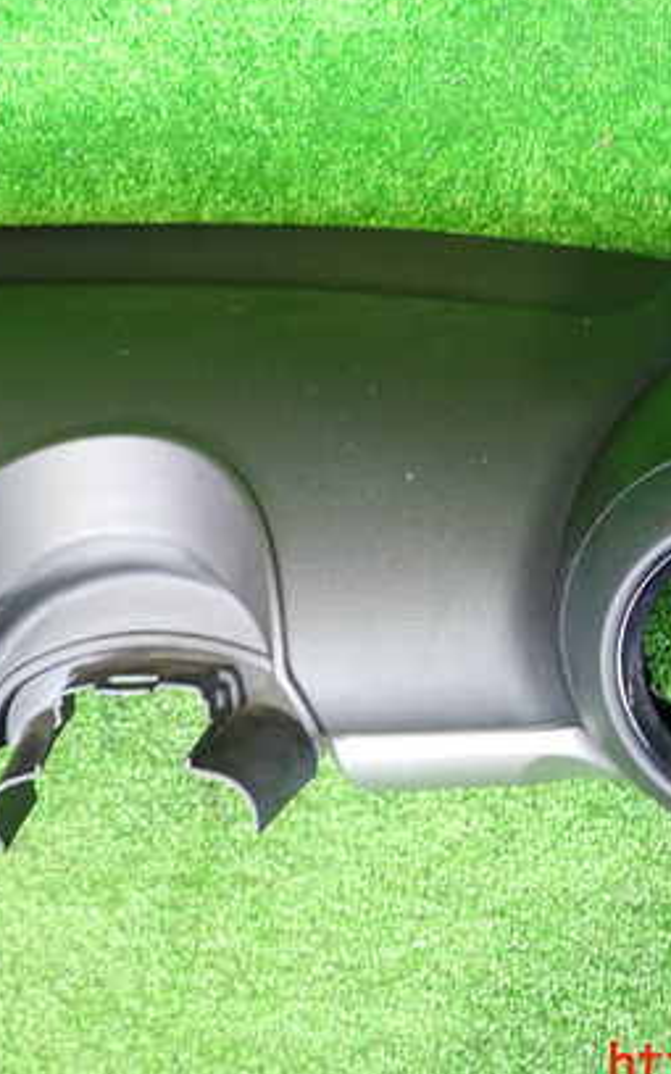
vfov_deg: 50.4
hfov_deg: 32.6
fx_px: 1141
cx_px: 413
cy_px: 508
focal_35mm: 39
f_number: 2
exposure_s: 1/30
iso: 500
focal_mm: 4.5
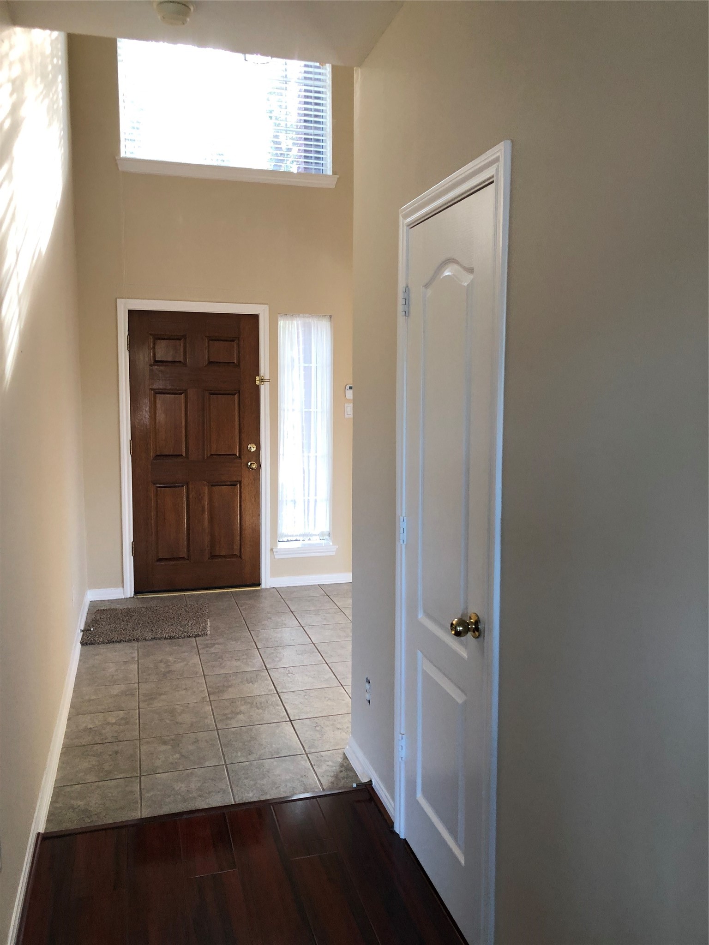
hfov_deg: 49.7
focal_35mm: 28
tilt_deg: -7.1
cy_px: 472
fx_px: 765
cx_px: 354
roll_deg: -0.7
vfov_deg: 63.4
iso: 40
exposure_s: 1/17
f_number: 1.8
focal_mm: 3.99
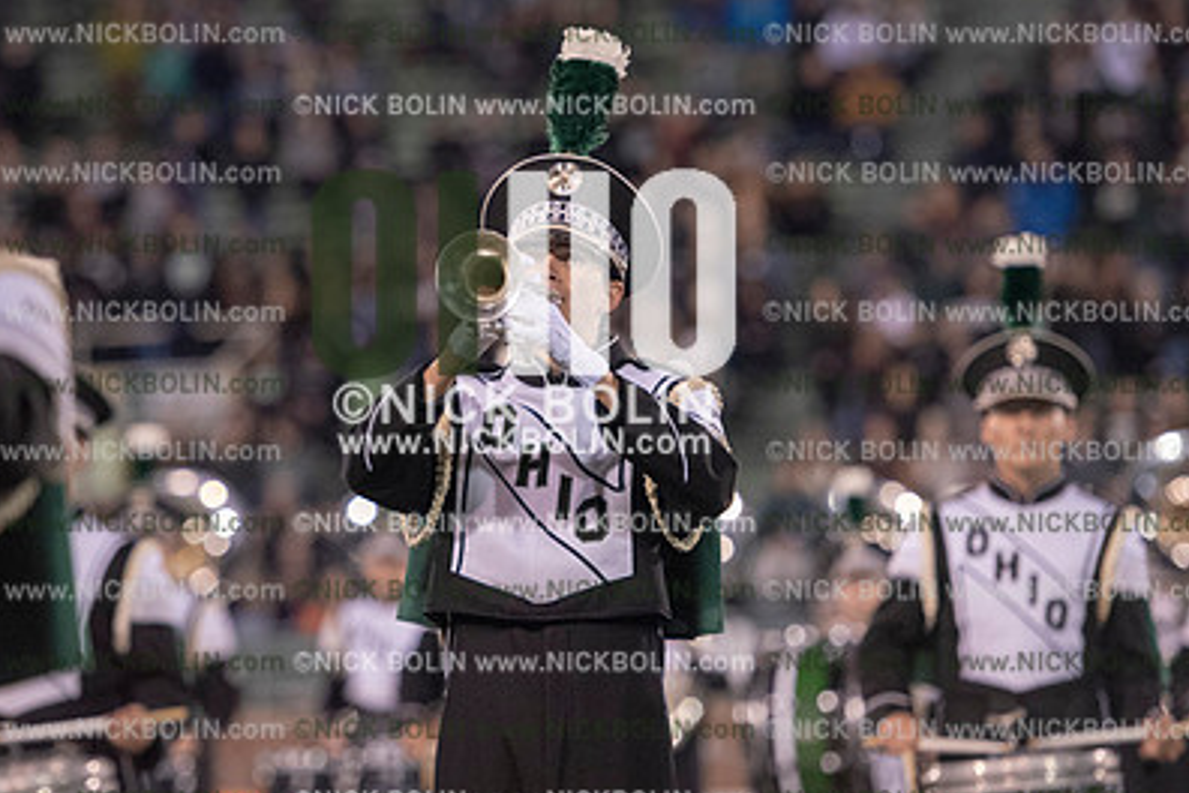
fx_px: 8223
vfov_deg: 5.5
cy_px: 314
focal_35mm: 249
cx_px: 522
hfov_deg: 8.3
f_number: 3.2
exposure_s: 1/1250
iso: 5000
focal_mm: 170
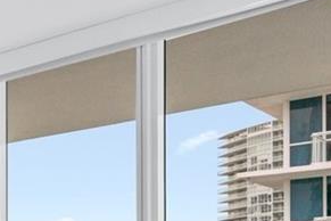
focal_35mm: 77
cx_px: -183
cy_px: 288
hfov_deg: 21.5
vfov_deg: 16.7
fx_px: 708
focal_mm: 14
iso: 200
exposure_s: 1/20
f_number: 8
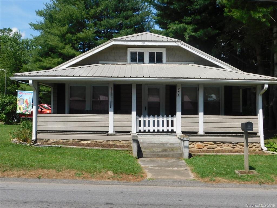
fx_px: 320
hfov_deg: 46.8
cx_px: 138
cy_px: 104
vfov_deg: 36.0
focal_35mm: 40
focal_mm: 7.1
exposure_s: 1/1000
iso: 125
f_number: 3.6
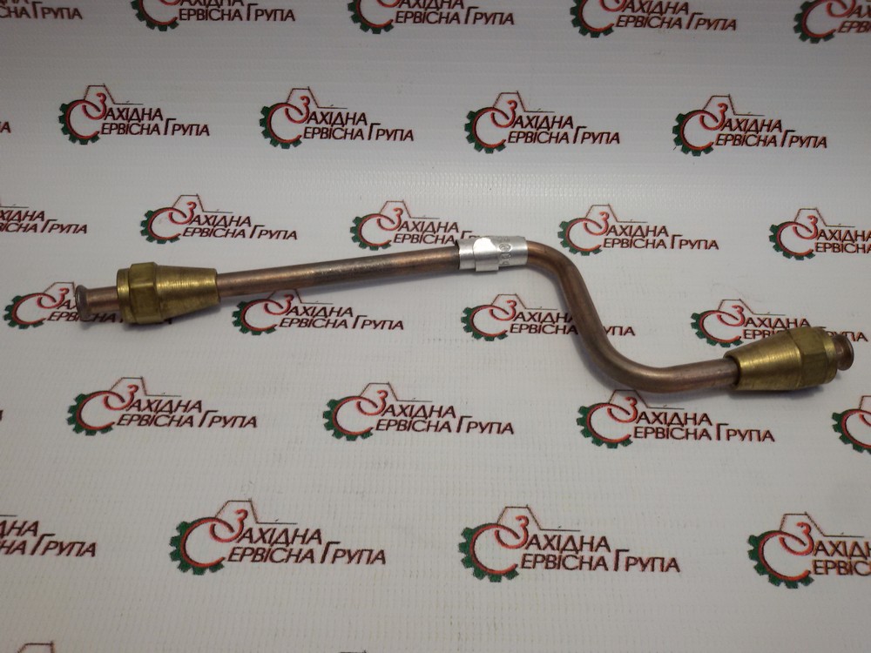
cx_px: 436
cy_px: 326
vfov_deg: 45.4
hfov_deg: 58.4
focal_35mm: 31
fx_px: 780
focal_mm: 2.93
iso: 50
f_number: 2.4
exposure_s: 1/100
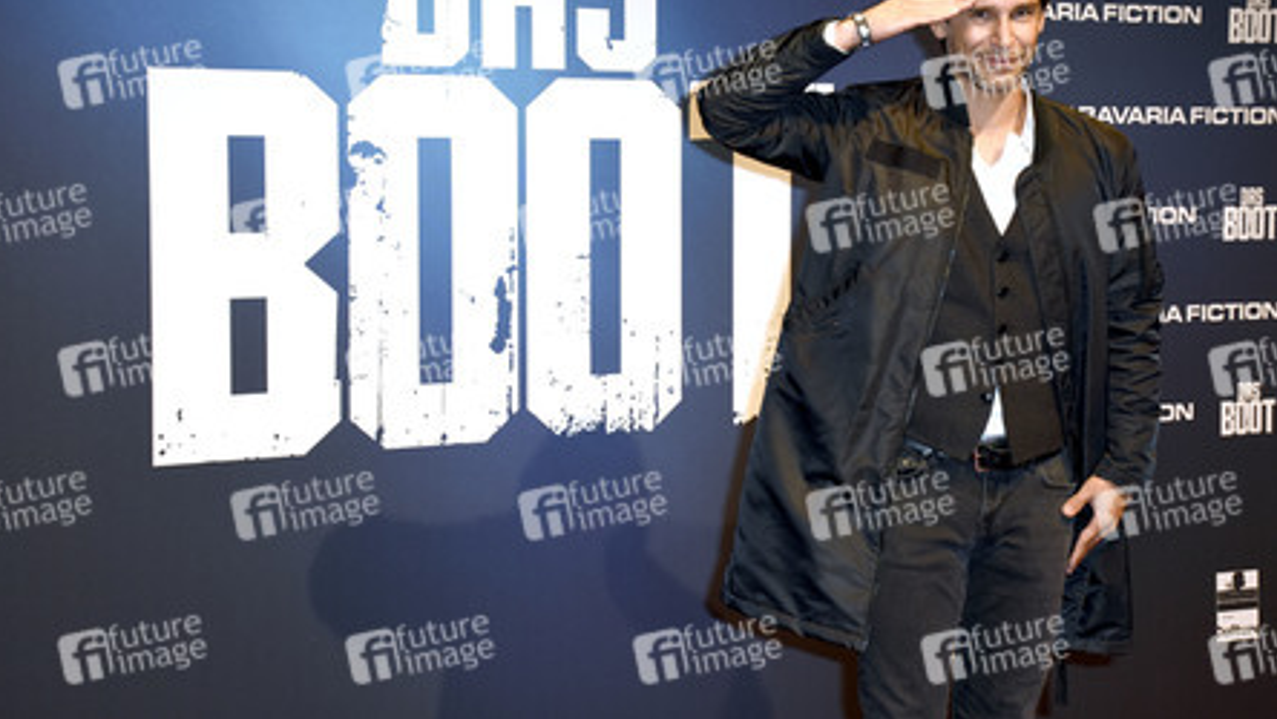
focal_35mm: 67
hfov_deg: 31.4
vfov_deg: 18.0
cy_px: 290
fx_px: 2269
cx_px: 631
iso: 500
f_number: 6.3
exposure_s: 1/160
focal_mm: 42
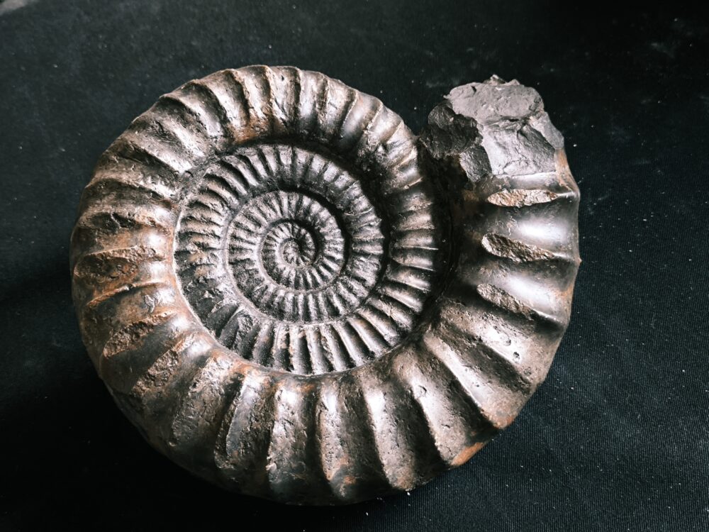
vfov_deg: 32.9
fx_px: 901
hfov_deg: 42.9
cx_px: 354
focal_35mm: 44
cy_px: 266
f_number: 1.9
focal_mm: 6.92
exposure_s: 1/50
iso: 250
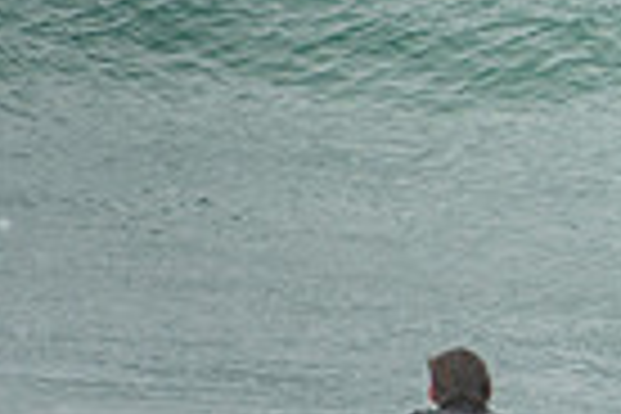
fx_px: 42414
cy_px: -101
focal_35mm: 2459
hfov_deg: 0.8
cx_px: 1192
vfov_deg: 0.6
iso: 280
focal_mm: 390
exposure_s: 1/1600
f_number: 5.6
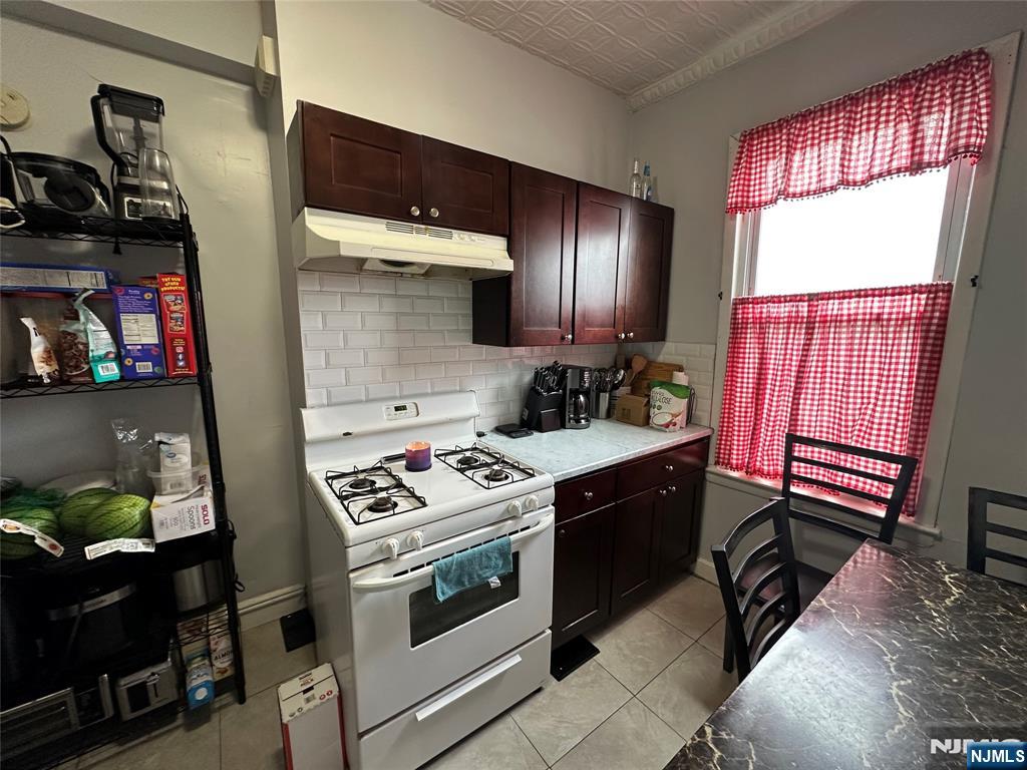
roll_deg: -0.6
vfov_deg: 85.7
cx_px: 514
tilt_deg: -8.5
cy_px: 385
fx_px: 415
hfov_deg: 102.1
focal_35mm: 14
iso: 160
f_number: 2.2
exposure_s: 1/60
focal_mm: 2.22
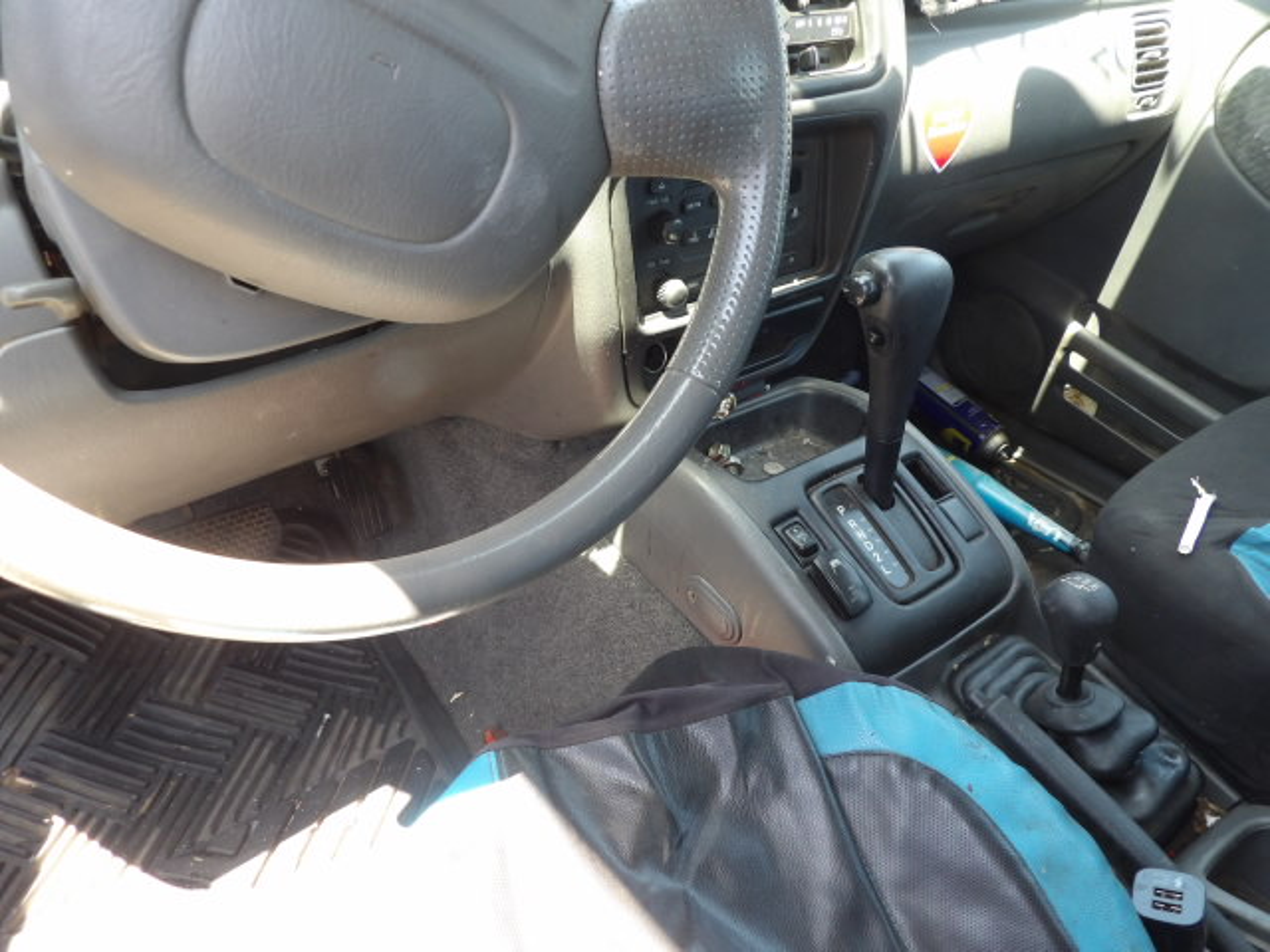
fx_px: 881
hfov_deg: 71.6
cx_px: 635
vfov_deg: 56.8
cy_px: 476
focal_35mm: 24
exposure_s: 1/39
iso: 100
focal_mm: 4.3
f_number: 3.2
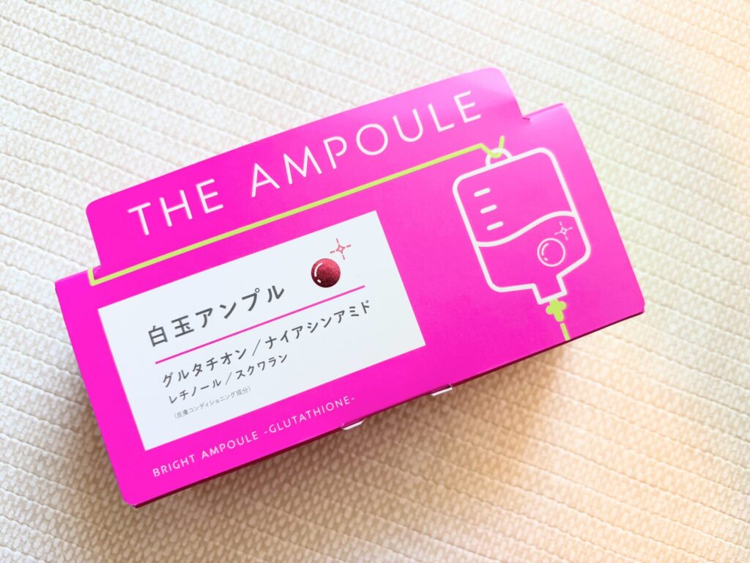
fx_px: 563
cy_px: 282
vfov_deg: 53.1
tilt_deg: -85.1
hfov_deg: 67.3
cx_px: 375
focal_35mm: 26
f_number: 1.6
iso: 64
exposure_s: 1/100
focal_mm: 5.96
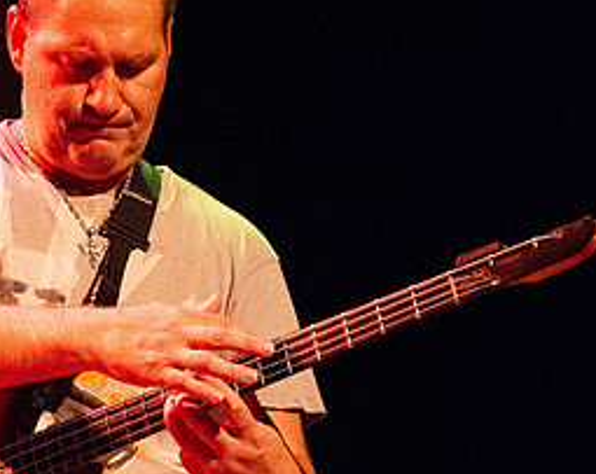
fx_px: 5704
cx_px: 7
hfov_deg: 6.0
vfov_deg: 4.8
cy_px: 203
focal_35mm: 324
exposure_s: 1/125
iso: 8000
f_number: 7.1
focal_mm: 130
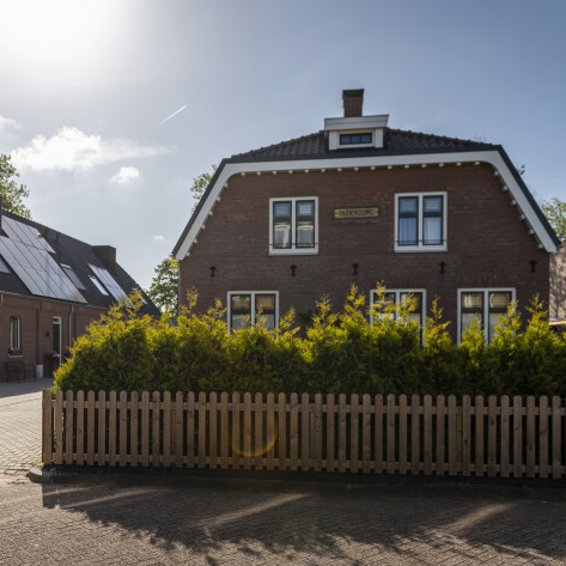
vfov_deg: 52.5
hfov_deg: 51.3
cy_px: 280
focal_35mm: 31
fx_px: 573
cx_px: 175
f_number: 3.5
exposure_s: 1/2500
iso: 200
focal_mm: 24
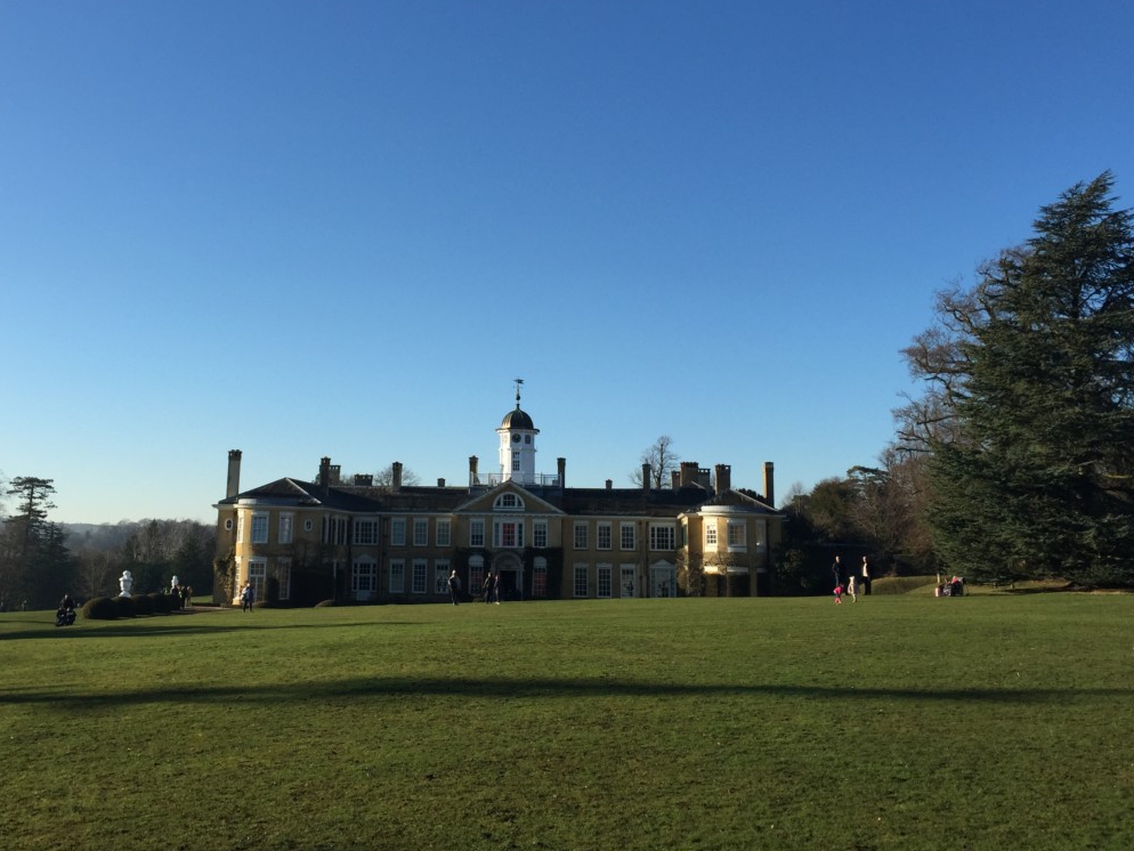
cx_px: 491
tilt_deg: +8.7
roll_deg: -0.3
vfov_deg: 40.6
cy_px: 352
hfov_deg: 52.5
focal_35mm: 35
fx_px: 1147
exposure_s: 1/1799
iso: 32
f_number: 2.2
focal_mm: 4.15
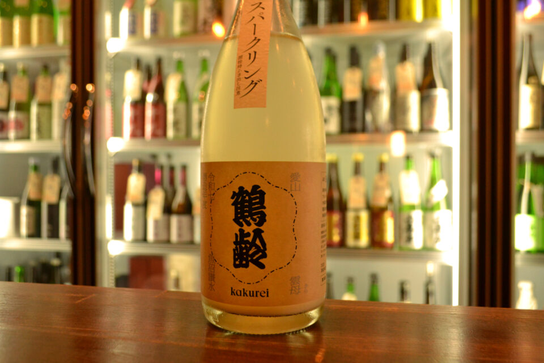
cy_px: 182
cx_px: 272
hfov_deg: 61.9
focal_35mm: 30
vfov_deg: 43.6
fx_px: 453
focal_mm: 20
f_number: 4
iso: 1600
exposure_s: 1/250
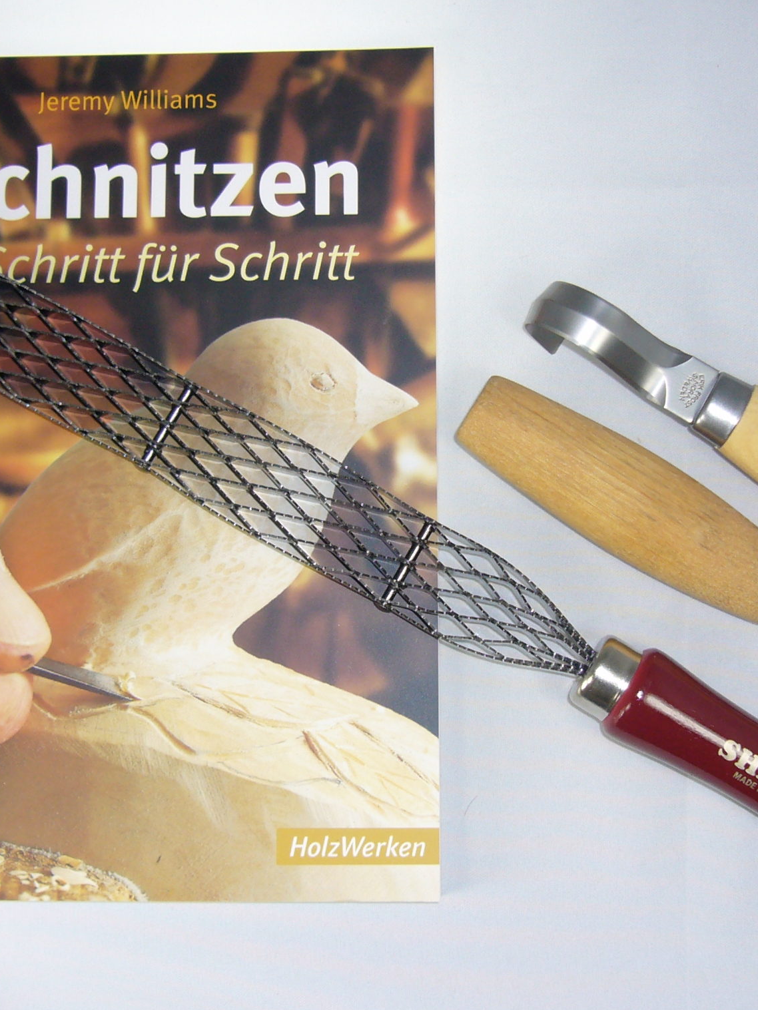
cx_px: 406
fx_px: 1576
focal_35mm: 54
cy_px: 511
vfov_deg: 35.5
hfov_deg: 27.0
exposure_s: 1/250
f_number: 2.8
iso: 80
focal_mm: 4.7
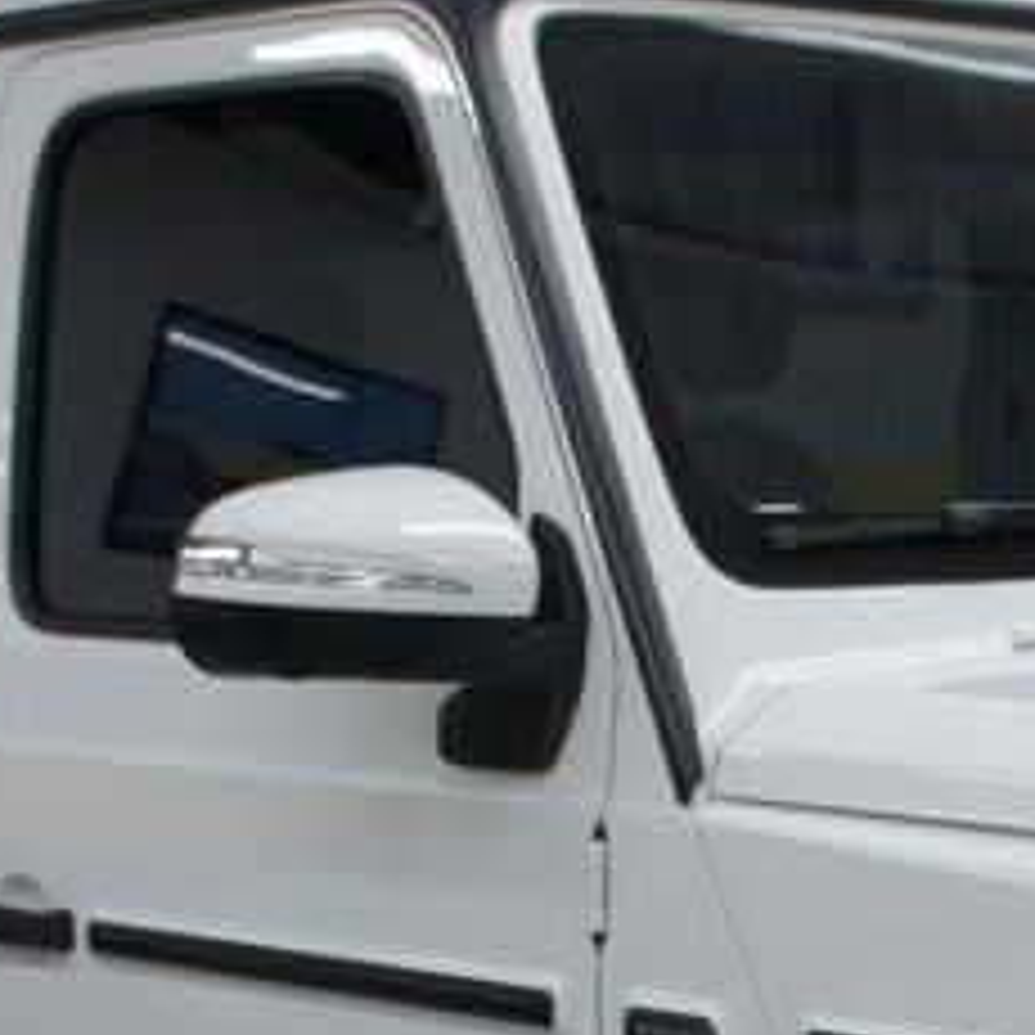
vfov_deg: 16.5
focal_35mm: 102
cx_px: 1084
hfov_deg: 16.6
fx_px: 3450
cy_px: 1148
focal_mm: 18
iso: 200
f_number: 4.5
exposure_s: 1/40
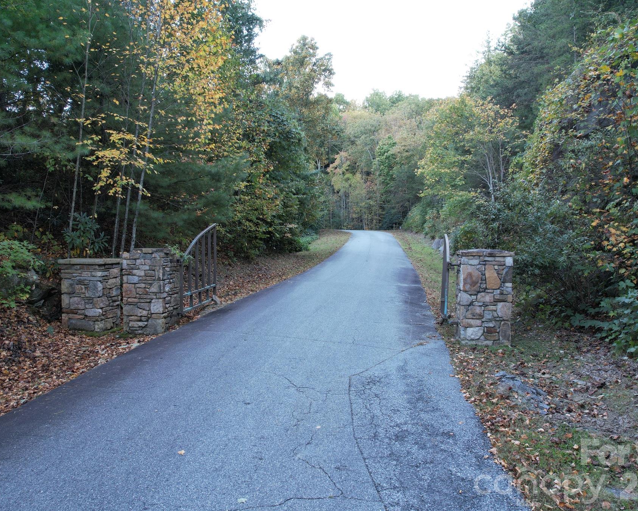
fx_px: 472
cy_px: 255
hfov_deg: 68.1
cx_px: 315
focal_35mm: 25
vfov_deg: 56.8
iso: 110
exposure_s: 1/40
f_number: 2.8
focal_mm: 8.38
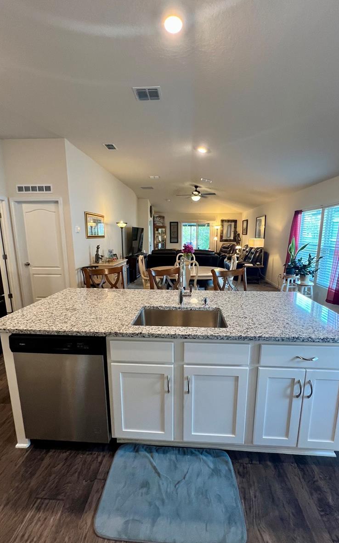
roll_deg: +1.1
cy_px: 274
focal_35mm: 14
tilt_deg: -10.0
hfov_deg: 78.6
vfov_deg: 105.3
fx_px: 207
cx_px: 174
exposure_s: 1/60
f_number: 1.8
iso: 200
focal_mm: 1.57
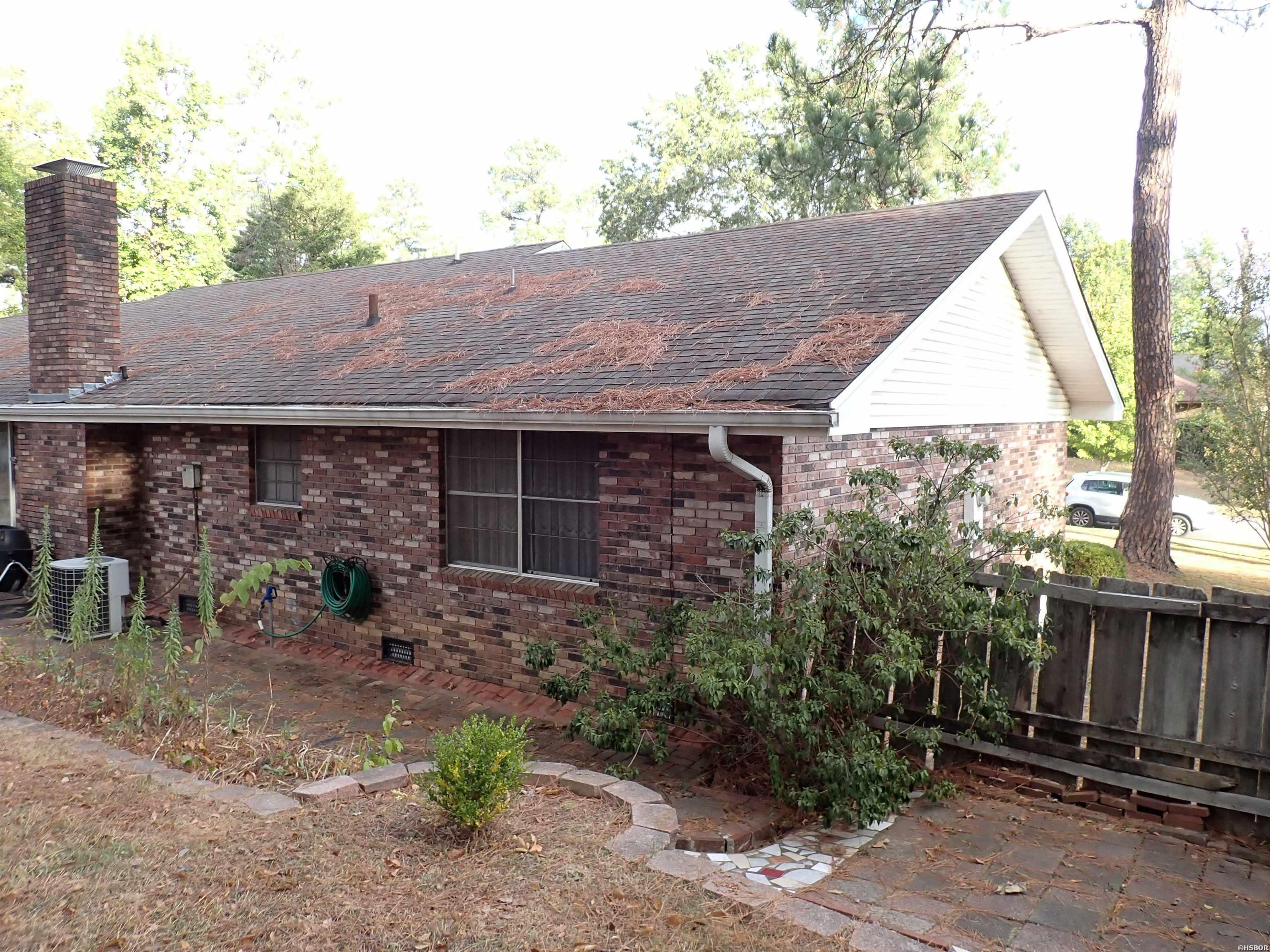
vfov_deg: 54.9
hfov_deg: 69.4
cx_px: 635
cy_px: 476
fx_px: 917
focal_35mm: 25
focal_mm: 4.5
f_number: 2.8
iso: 100
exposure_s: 1/125
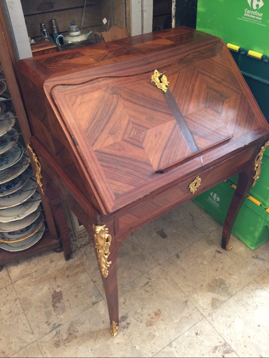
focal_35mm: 29
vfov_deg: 61.7
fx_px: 300
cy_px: 179
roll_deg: +2.1
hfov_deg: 48.2
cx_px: 134
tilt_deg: -40.9
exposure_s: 1/33
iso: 250
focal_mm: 4.15
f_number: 2.2
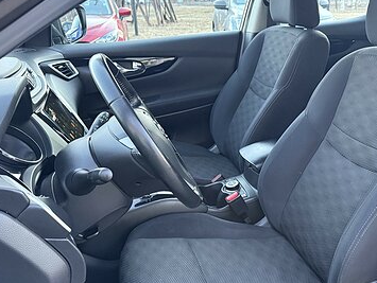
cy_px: 206
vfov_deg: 37.9
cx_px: 251
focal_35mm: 37
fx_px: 403
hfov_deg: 49.2
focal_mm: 6.76
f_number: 1.78
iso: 800
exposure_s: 1/50
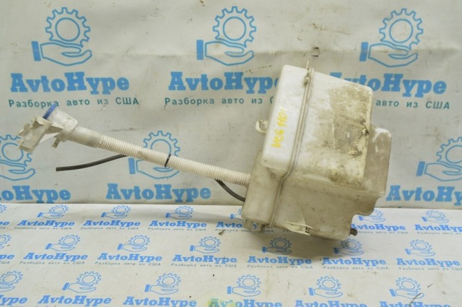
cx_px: 231
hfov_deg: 53.2
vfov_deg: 36.8
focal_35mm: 36
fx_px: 461
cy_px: 154
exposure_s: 1/20
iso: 400
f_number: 5.6
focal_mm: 24
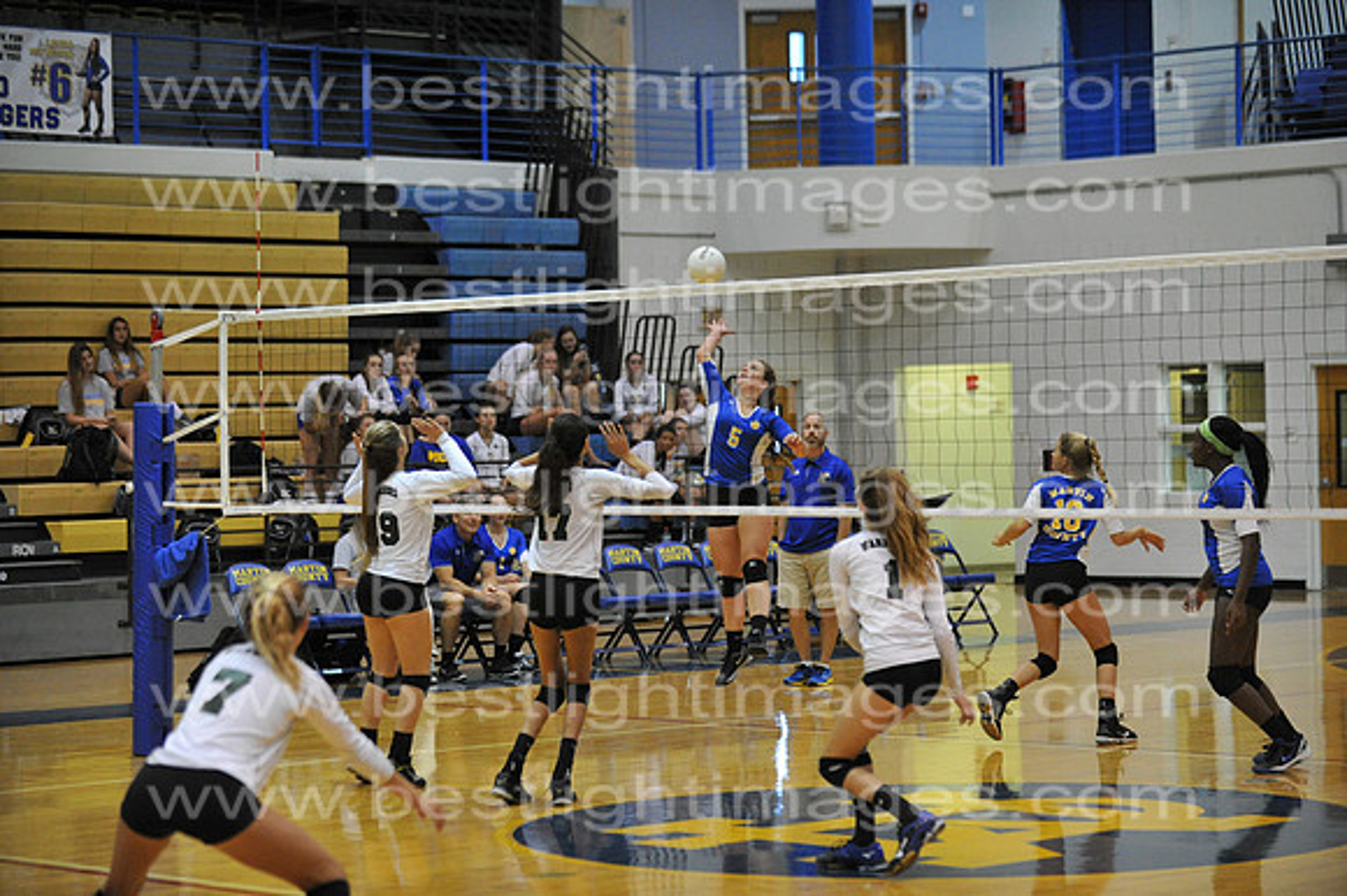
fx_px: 5235
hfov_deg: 14.7
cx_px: 674
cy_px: 448
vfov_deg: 9.8
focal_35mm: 140
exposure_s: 1/800
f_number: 3.2
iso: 8000
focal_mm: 140
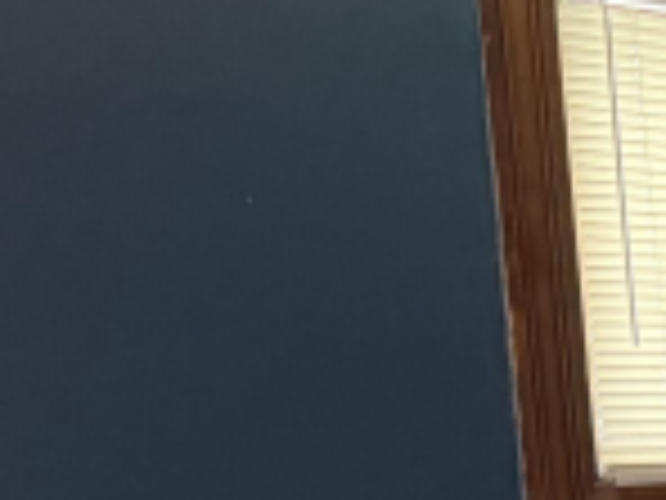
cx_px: 1339
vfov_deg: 12.6
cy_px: 878
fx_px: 2078
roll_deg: +0.7
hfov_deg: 14.9
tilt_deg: -11.4
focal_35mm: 108
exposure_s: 1/40
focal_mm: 6.76
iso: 800
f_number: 1.78
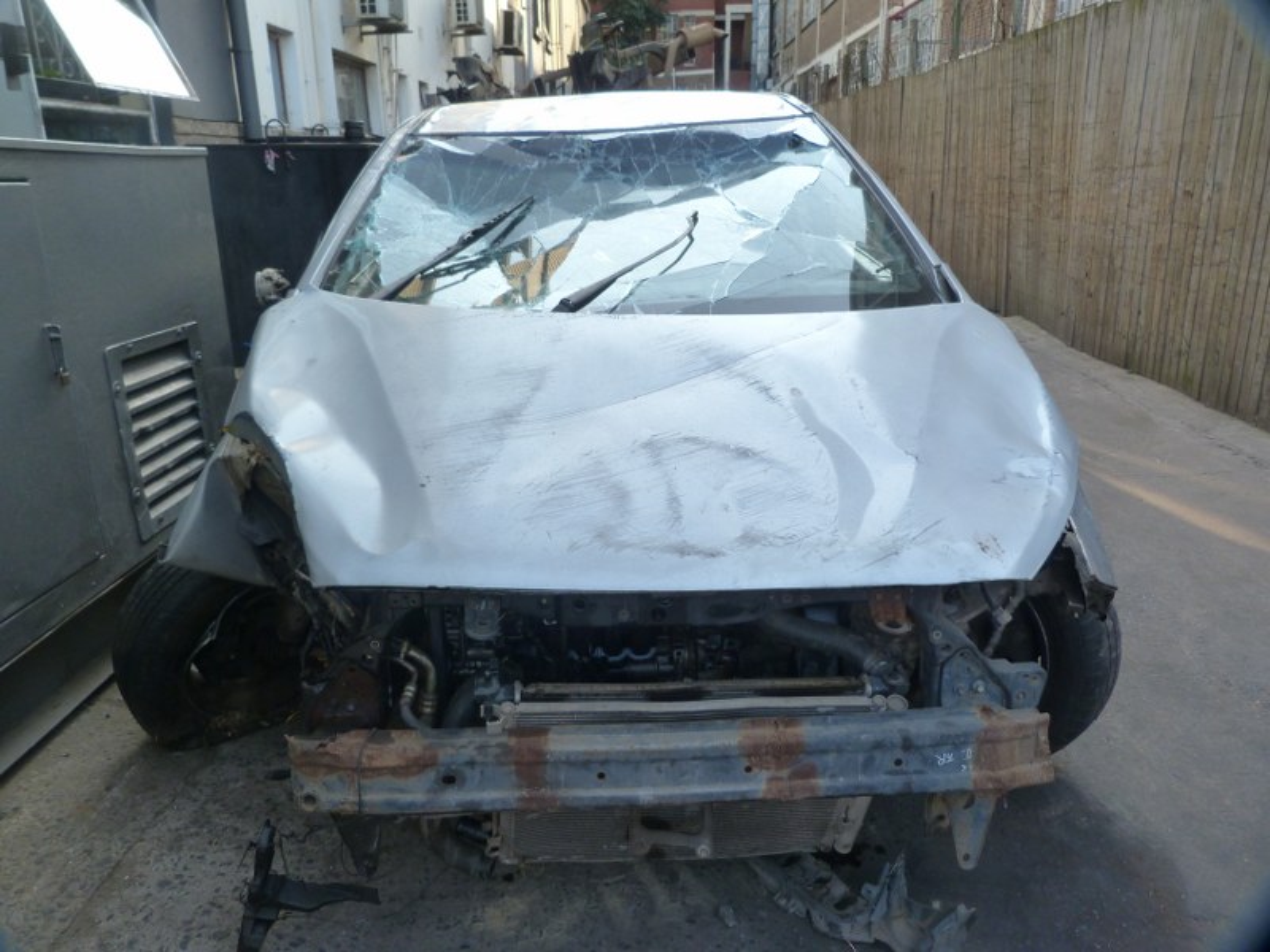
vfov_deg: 54.9
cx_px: 635
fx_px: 917
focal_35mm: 25
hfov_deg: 69.4
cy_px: 476
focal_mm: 4.5
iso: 125
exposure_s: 1/125
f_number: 3.2
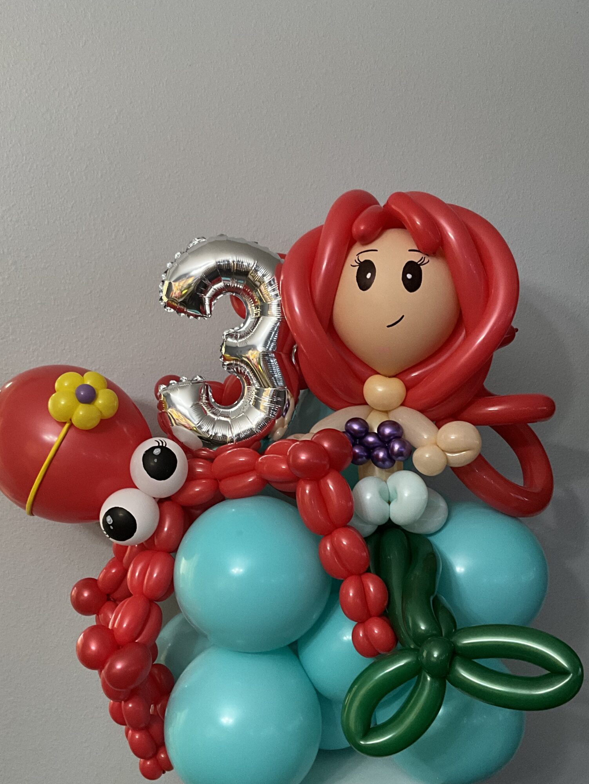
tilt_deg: -7.0
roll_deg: -3.4
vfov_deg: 49.9
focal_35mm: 37
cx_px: 282
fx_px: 839
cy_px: 465
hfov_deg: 38.7
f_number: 1.8
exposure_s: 1/60
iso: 200
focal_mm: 3
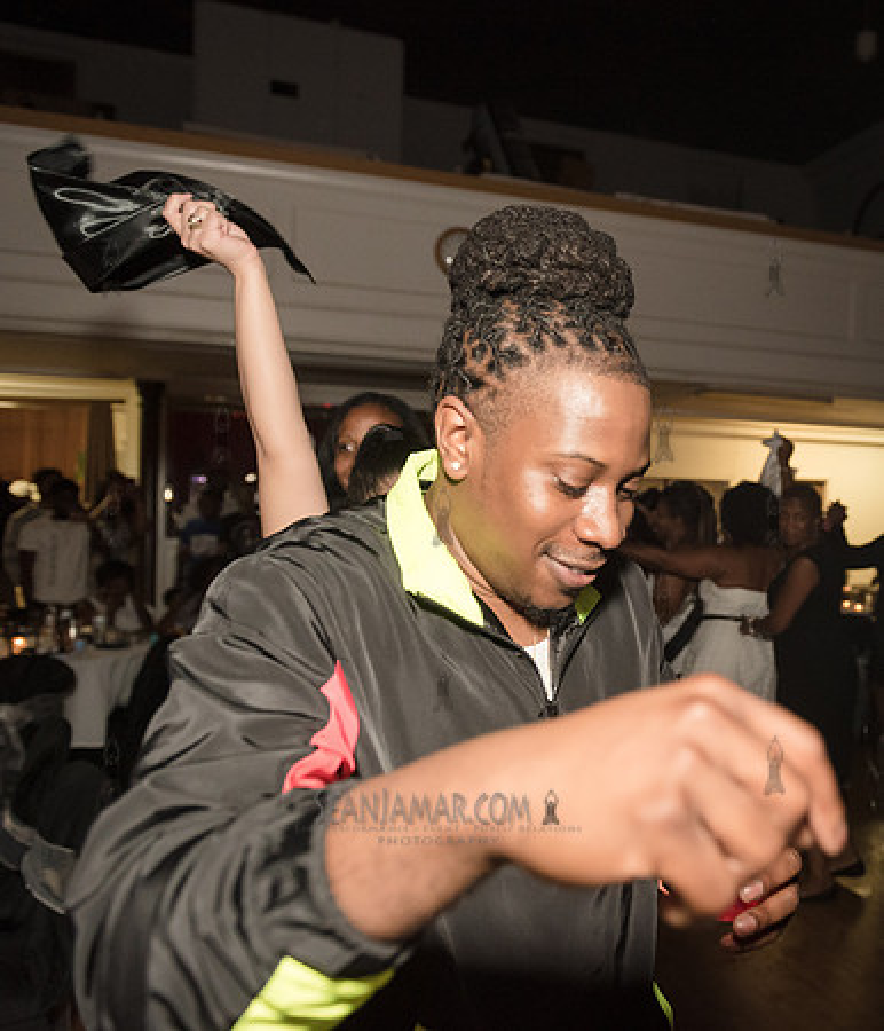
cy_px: 516
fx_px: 1030
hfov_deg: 44.5
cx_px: 689
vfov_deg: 53.1
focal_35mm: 33
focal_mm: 24
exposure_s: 1/320
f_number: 3.5
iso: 2000
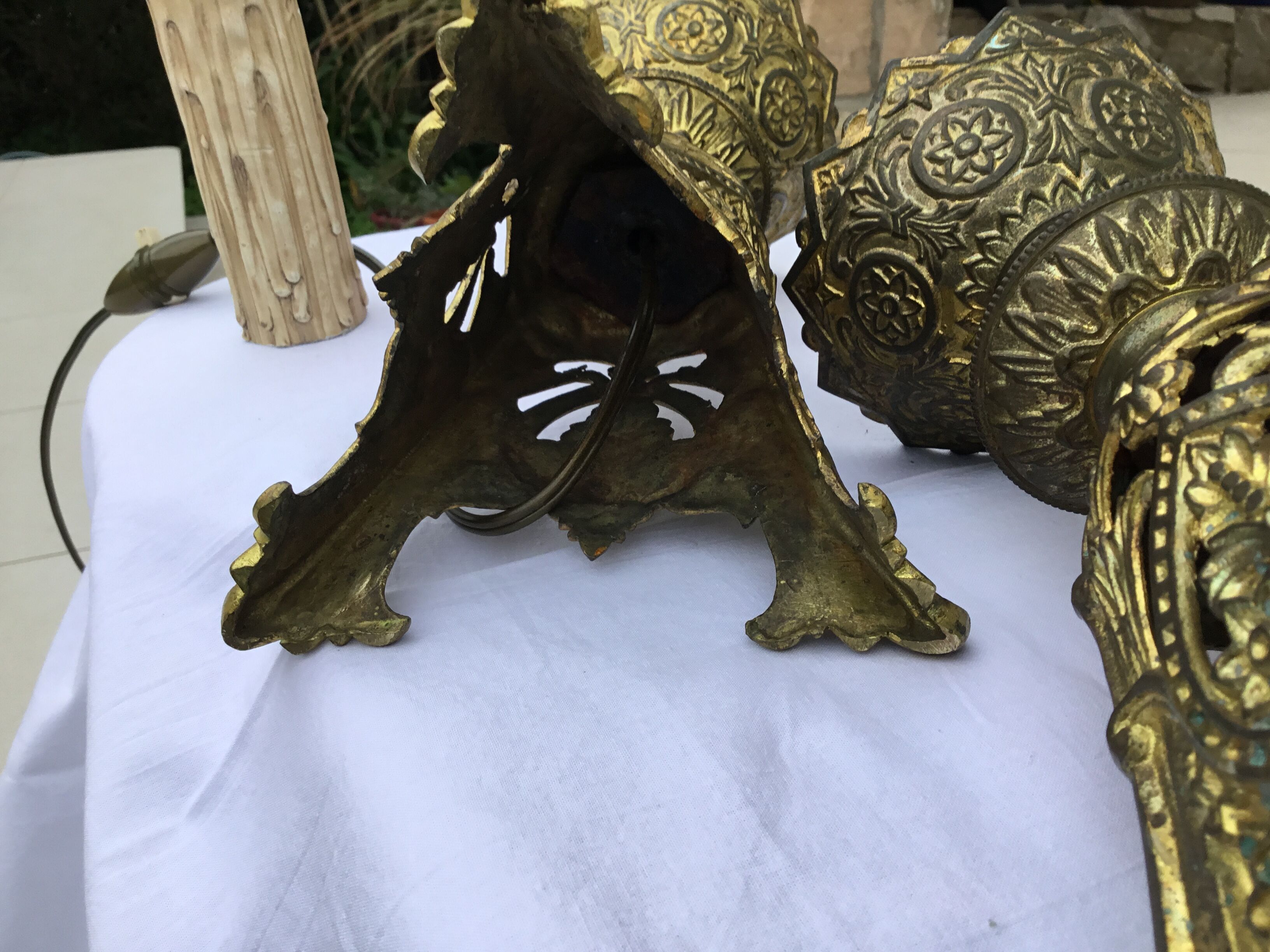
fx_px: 1137
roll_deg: +0.6
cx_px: 635
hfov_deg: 58.4
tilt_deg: -27.9
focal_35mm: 31
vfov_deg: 45.4
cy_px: 476
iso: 40
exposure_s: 1/100
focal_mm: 3.3
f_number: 2.4
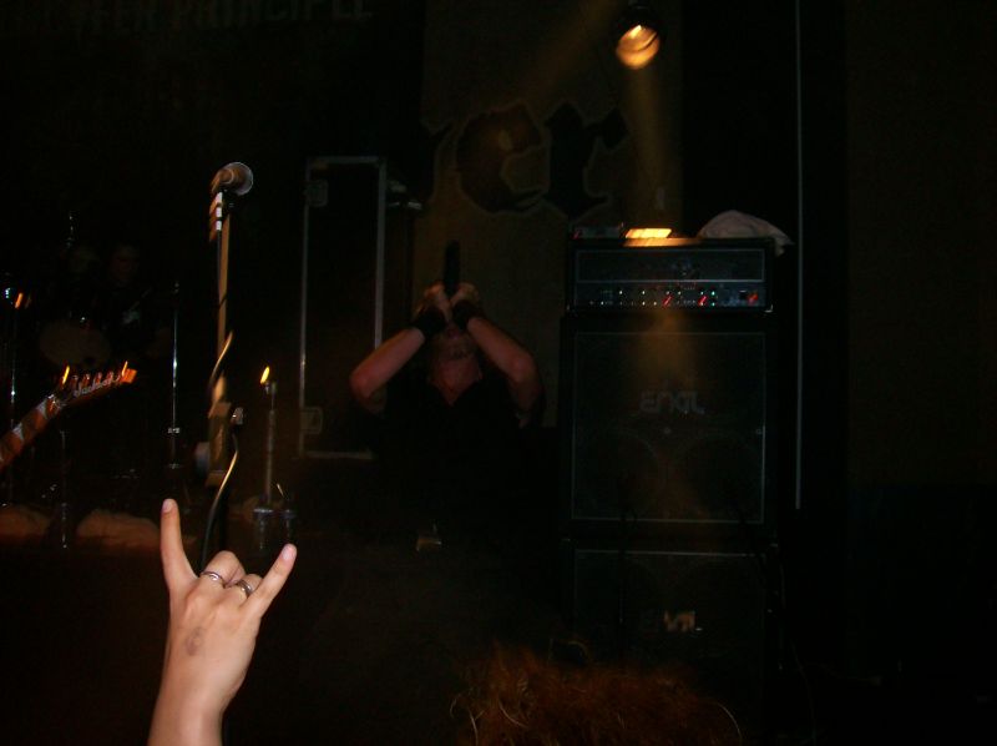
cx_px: 498
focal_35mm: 36
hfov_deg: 51.4
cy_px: 373
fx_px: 1036
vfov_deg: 39.6
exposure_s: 1/64
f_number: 2.7
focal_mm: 6
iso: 80
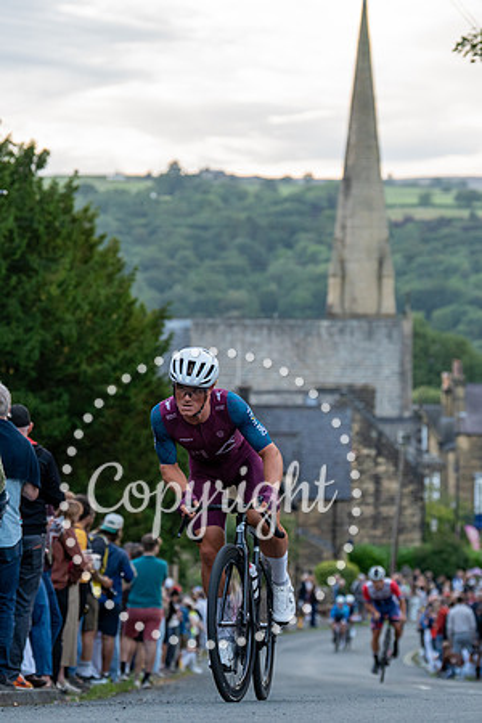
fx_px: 2927
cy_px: 357
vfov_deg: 14.1
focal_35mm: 146
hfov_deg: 9.4
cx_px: 209
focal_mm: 96
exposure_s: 1/800
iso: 2000
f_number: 3.5
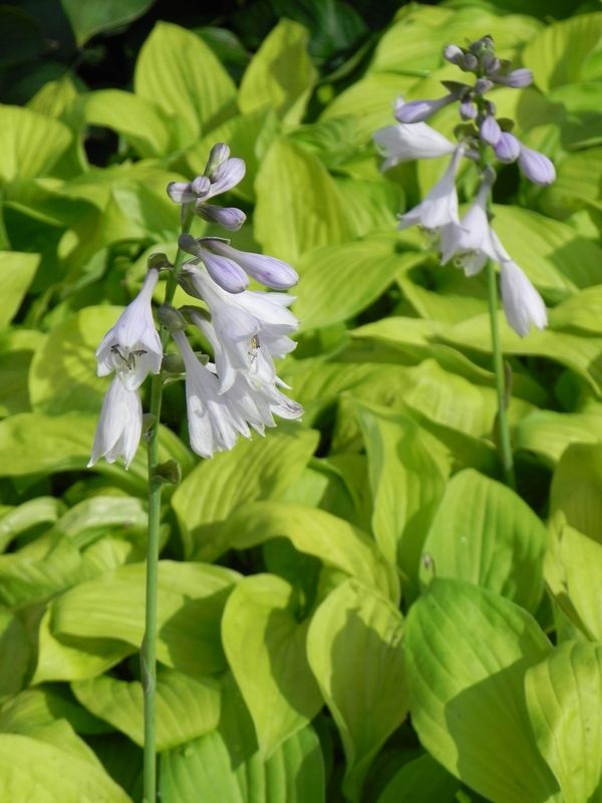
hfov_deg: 12.7
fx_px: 2713
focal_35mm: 117
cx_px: 301
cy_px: 402
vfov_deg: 16.8
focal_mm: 20.8
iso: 160
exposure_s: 1/1000
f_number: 4
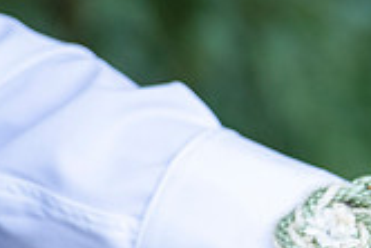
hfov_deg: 2.9
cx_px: 513
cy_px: 325
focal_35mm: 705
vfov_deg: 2.0
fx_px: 7272
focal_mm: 200
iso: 800
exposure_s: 1/400
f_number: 3.5
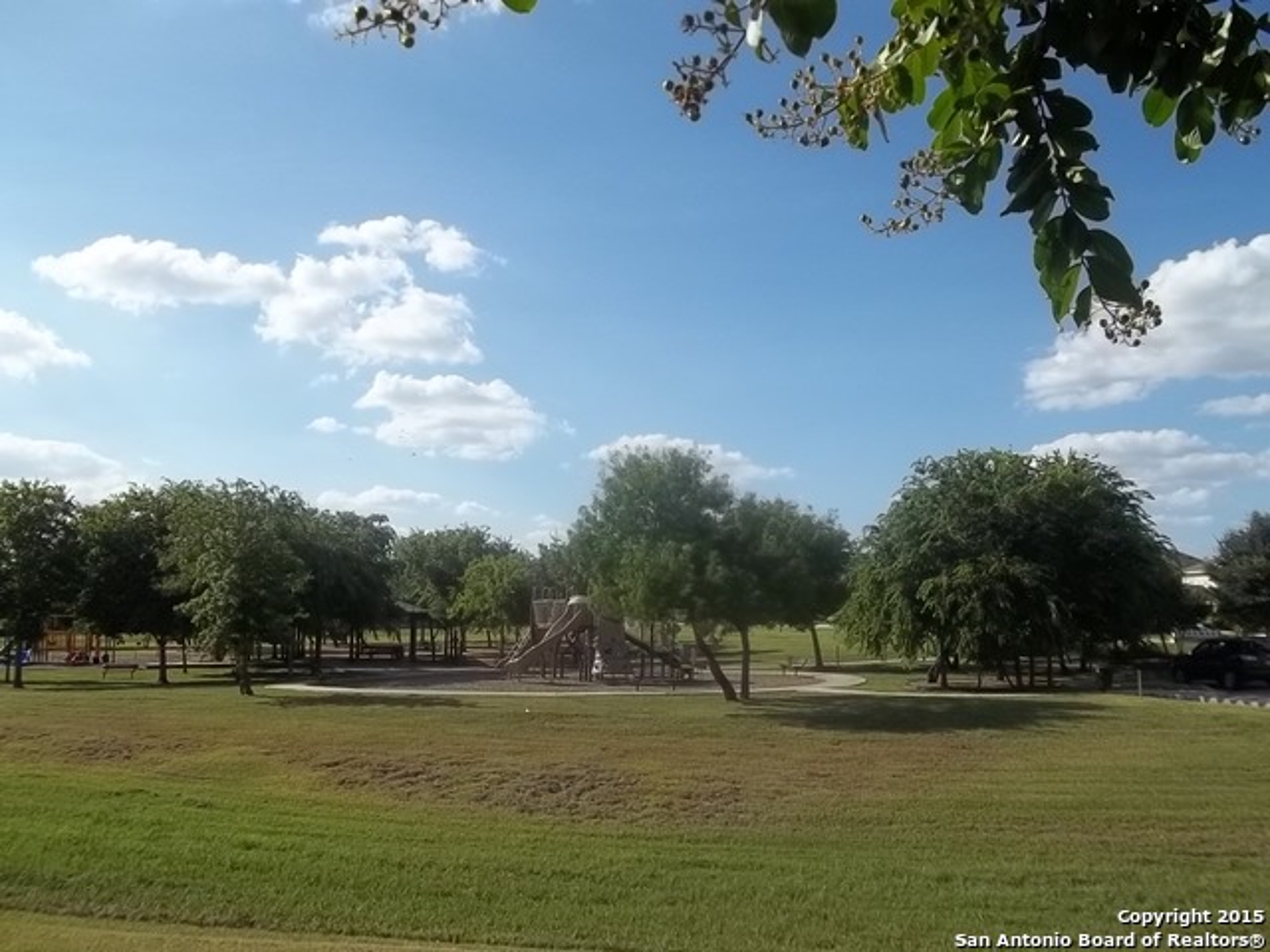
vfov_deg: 44.2
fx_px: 1174
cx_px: 635
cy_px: 476
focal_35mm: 32
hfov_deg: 56.8
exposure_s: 1/200
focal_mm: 5.7
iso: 64
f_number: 8.8
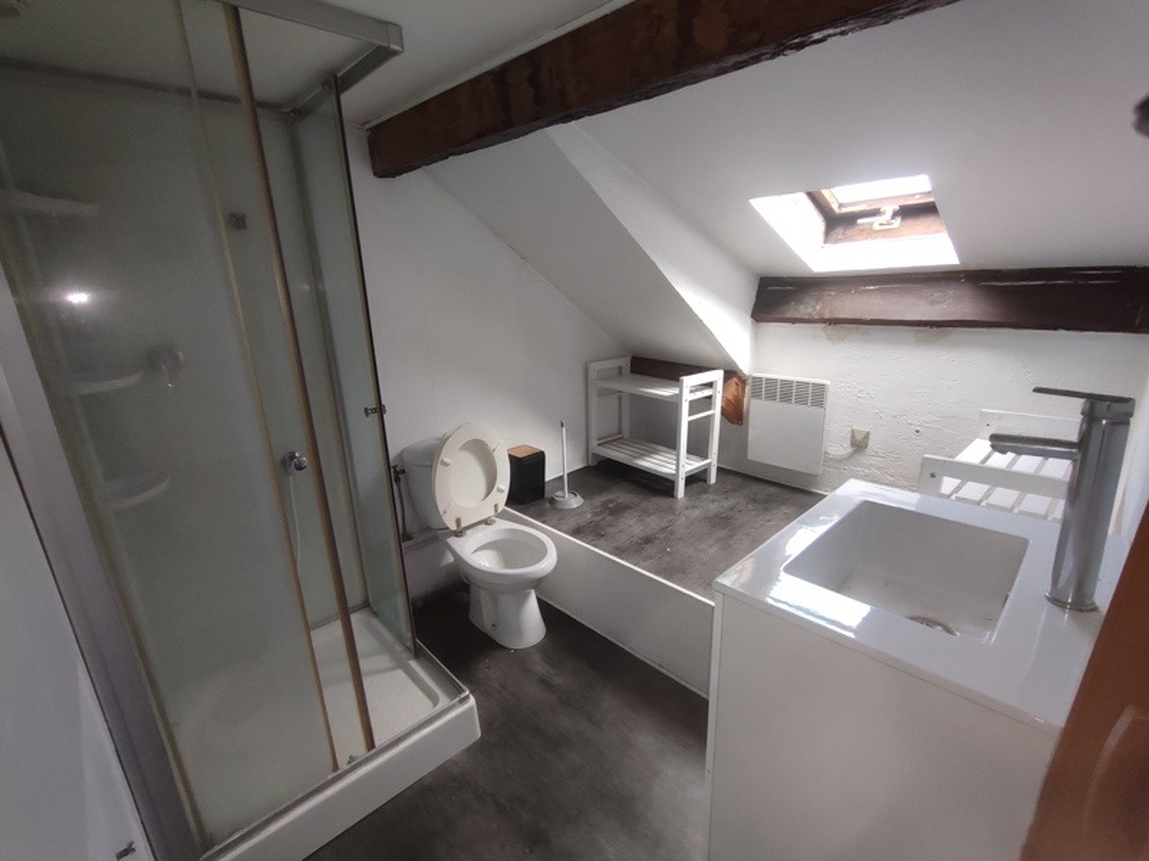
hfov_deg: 106.2
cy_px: 430
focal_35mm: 13
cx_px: 574
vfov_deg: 89.9
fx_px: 432
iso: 259
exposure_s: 1/50
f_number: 2.2
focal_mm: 1.66
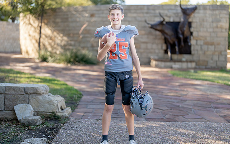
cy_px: 74
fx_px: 351
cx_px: 124
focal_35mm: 56
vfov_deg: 23.2
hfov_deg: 36.3
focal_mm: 50
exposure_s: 1/1000
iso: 100
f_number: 1.2
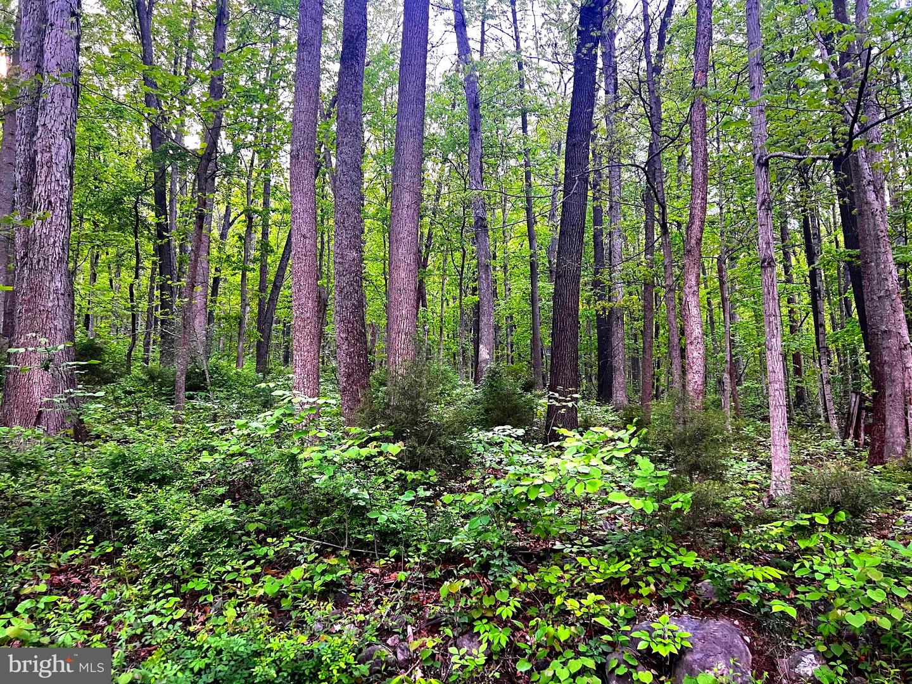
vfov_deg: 53.1
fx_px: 685
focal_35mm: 26
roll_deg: +0.4
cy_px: 342
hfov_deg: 67.3
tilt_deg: +10.7
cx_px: 456
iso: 250
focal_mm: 5.7
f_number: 1.5
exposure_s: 1/60
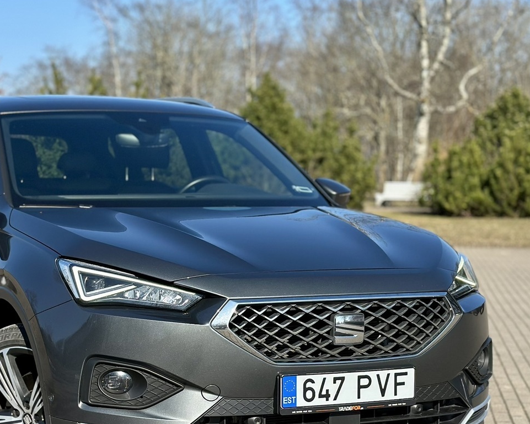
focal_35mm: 78
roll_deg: +0.4
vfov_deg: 19.5
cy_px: 308
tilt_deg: -5.9
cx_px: 157
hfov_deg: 24.3
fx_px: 1224
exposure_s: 1/2809
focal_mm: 6.86
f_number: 1.78
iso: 80
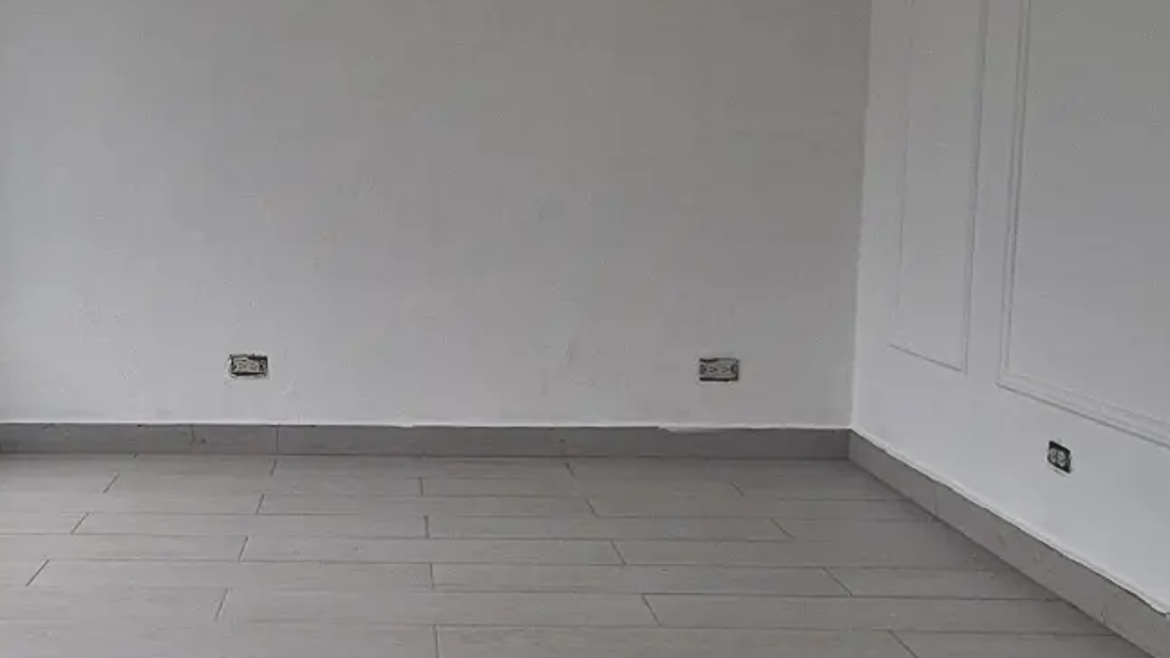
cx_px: 304
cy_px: 387
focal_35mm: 42
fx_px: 1303
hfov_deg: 46.7
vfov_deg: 28.3
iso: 50
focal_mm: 2.2
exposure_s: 1/710
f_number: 2.2
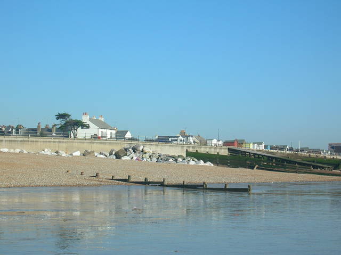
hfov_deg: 26.3
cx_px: 170
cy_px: 128
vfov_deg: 19.9
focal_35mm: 74
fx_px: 728
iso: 50
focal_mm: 12.3
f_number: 4
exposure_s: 1/547
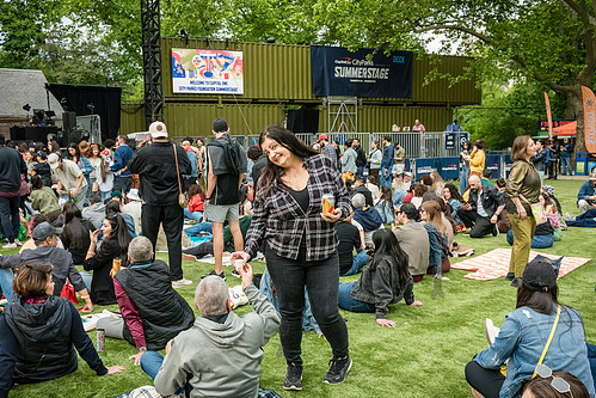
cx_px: 283
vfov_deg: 36.9
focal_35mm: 36
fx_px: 596
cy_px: 221
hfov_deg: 53.1
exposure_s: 1/2000
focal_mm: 31
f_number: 4.5
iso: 4000
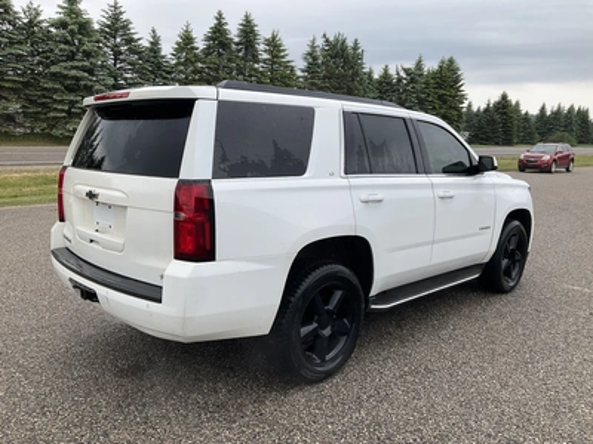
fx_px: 497
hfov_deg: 61.7
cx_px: 296
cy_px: 222
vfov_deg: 48.2
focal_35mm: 29
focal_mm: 3
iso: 25
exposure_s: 1/545
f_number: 1.8
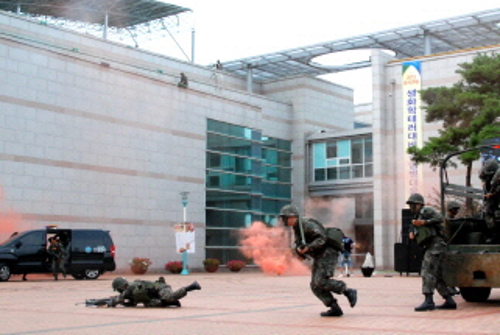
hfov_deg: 35.2
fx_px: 779
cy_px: 146
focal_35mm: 56
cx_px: 338
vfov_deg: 24.2
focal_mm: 24
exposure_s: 1/640
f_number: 13
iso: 1250
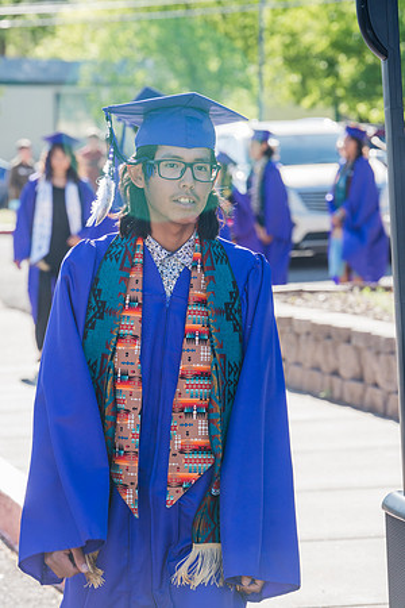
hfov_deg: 8.7
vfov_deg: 13.0
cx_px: 202
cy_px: 304
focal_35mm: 158
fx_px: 2666
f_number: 8
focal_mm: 158
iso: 400
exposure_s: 1/200
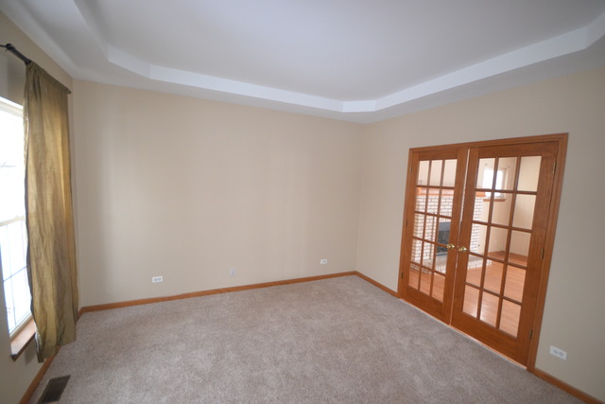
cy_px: 202
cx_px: 302
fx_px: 252
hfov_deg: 100.4
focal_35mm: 15
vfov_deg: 77.4
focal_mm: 10
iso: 1100
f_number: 4
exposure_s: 1/60
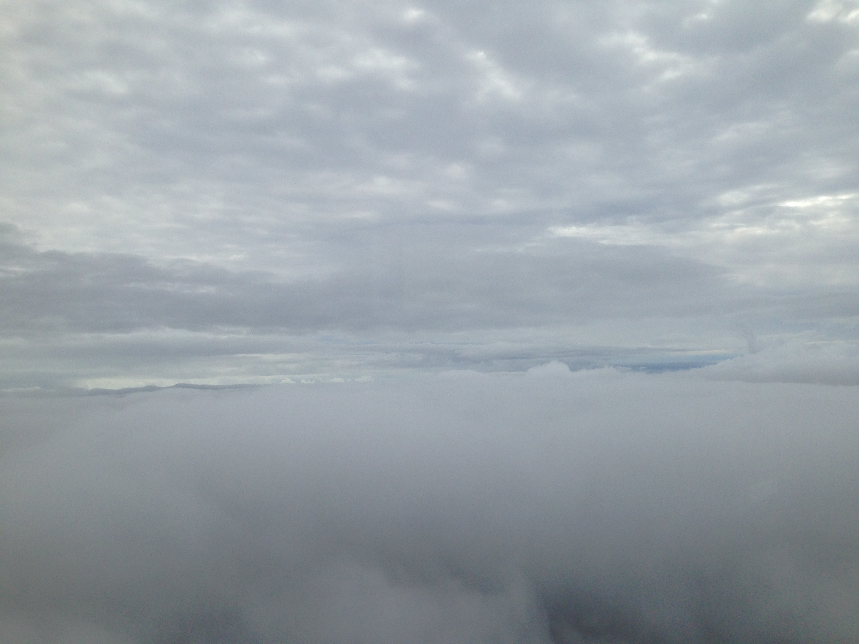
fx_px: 819
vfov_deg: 42.9
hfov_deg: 55.4
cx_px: 430
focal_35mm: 33
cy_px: 322
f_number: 2.4
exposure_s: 1/2088
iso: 50
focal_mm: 4.12
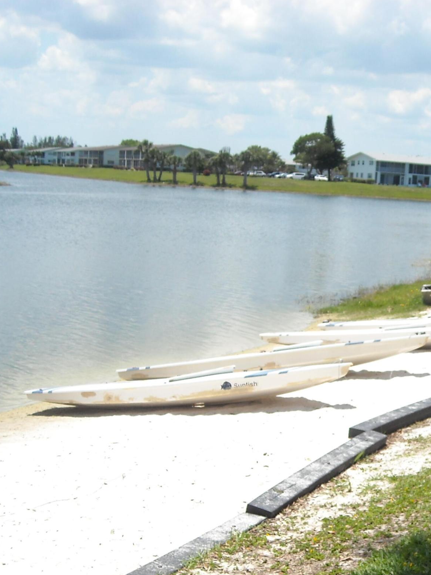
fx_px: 1079
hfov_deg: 22.2
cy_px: 375
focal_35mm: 65
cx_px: 364
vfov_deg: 29.6
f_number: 5.6
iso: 64
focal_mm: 5.7
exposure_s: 1/284
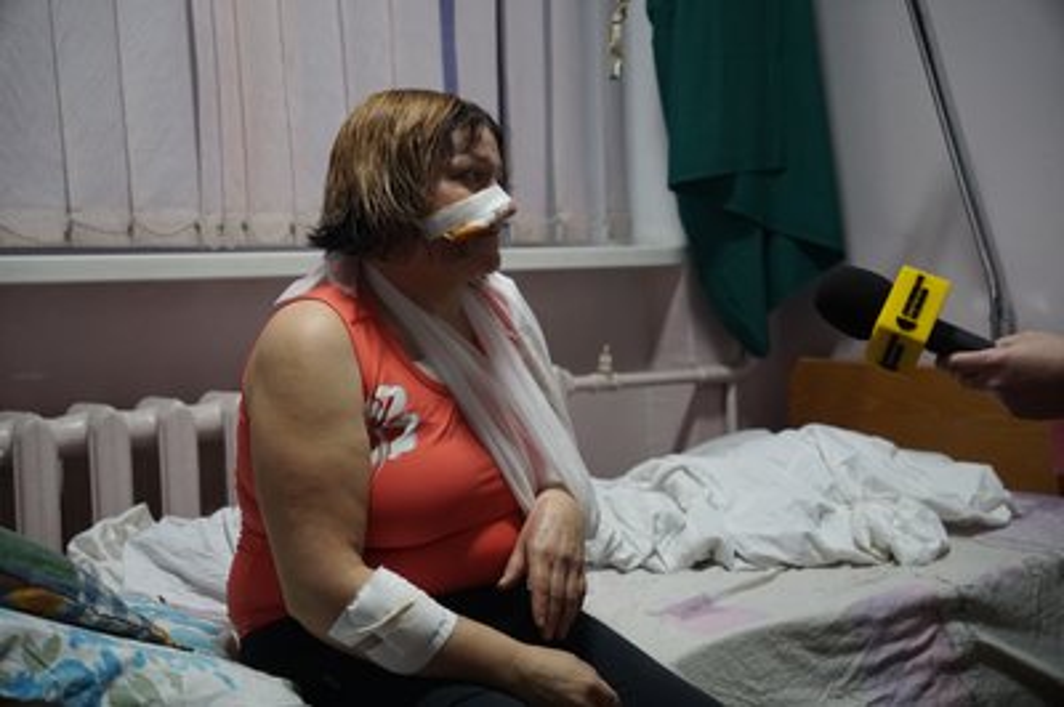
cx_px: 532
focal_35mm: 51
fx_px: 1497
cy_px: 354
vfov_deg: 26.6
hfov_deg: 39.1
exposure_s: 1/100
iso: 2500
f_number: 2.8
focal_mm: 33.8
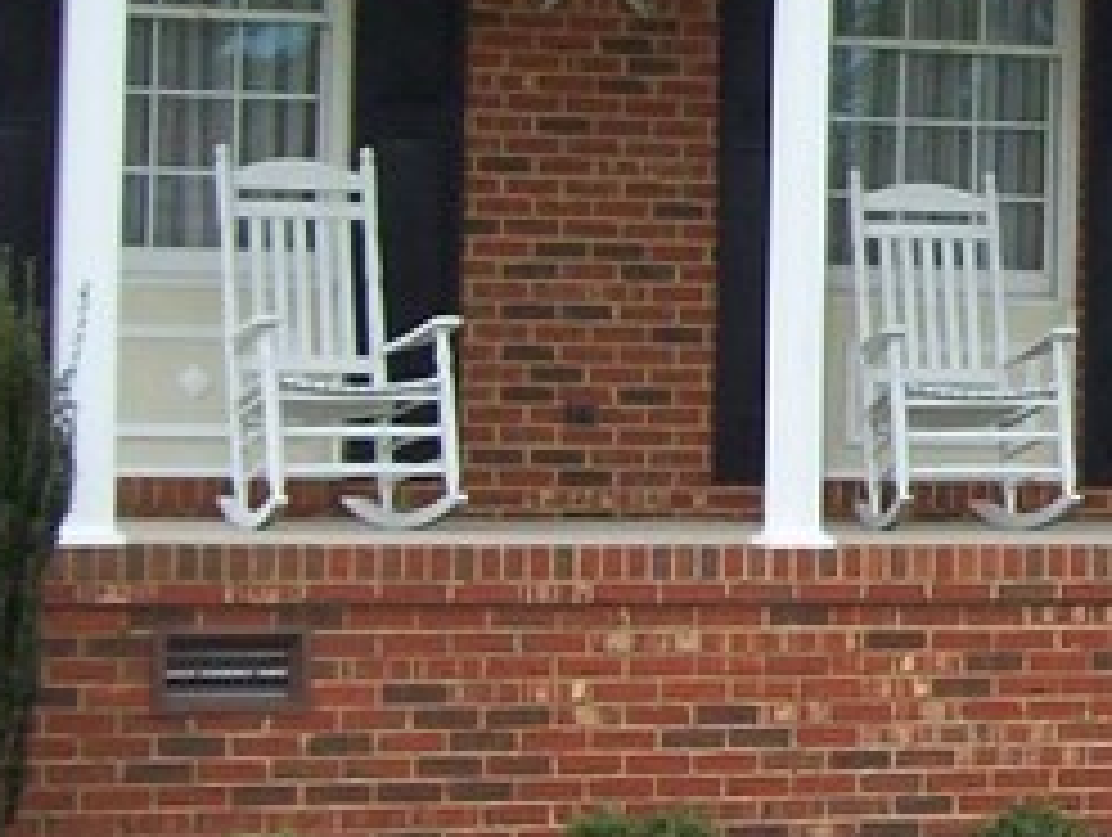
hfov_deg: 12.6
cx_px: 1661
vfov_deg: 10.0
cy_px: 148
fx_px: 4793
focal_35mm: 149
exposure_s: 1/295
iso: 80
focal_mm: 6
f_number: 4.8
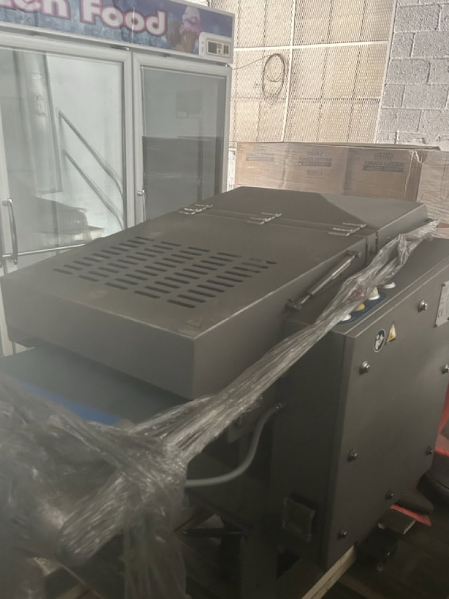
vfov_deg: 56.3
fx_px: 553
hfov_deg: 44.2
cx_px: 216
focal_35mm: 32
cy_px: 363
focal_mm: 5.7
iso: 640
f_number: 1.5
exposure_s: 1/40
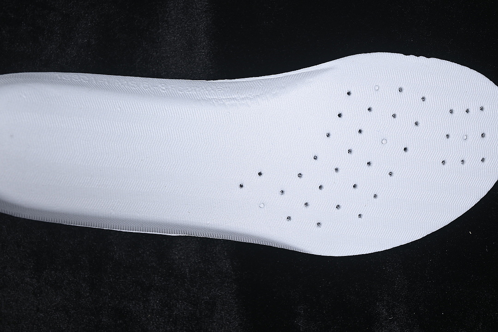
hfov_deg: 27.0
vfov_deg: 18.2
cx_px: 249
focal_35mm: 75
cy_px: 166
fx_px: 1037
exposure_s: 1/80
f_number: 7.1
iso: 160
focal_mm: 50
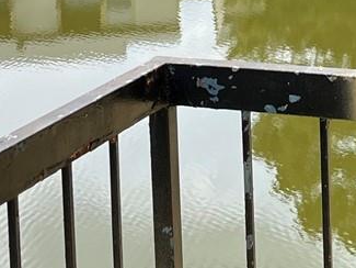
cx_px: 315
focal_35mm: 128
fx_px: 1317
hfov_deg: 15.2
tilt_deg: -8.8
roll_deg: +0.2
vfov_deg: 11.1
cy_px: -137
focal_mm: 5.1
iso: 50
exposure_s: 1/1266
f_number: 1.6
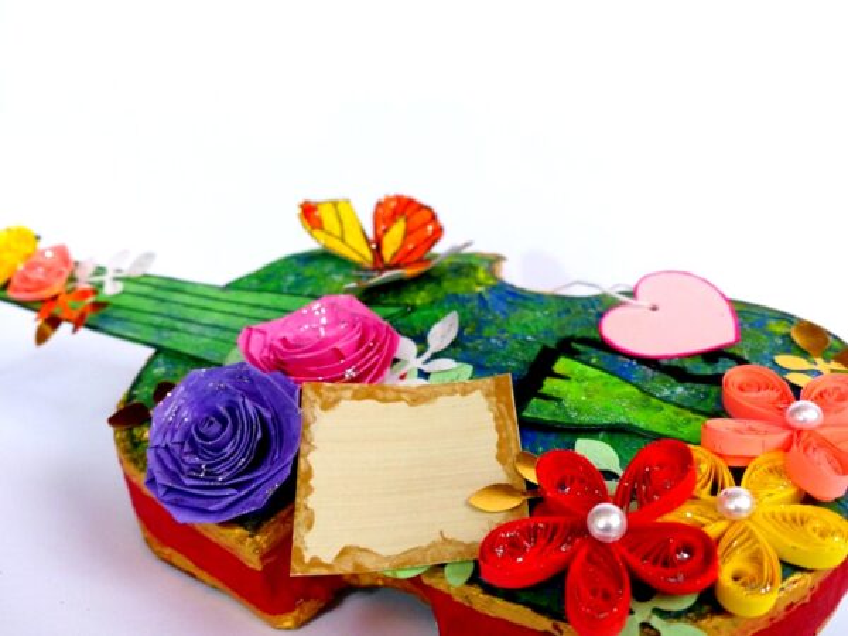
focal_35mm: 49
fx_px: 1200
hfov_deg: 38.9
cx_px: 424
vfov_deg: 29.7
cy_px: 318
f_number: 2.8
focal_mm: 8.7
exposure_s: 1/60
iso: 400
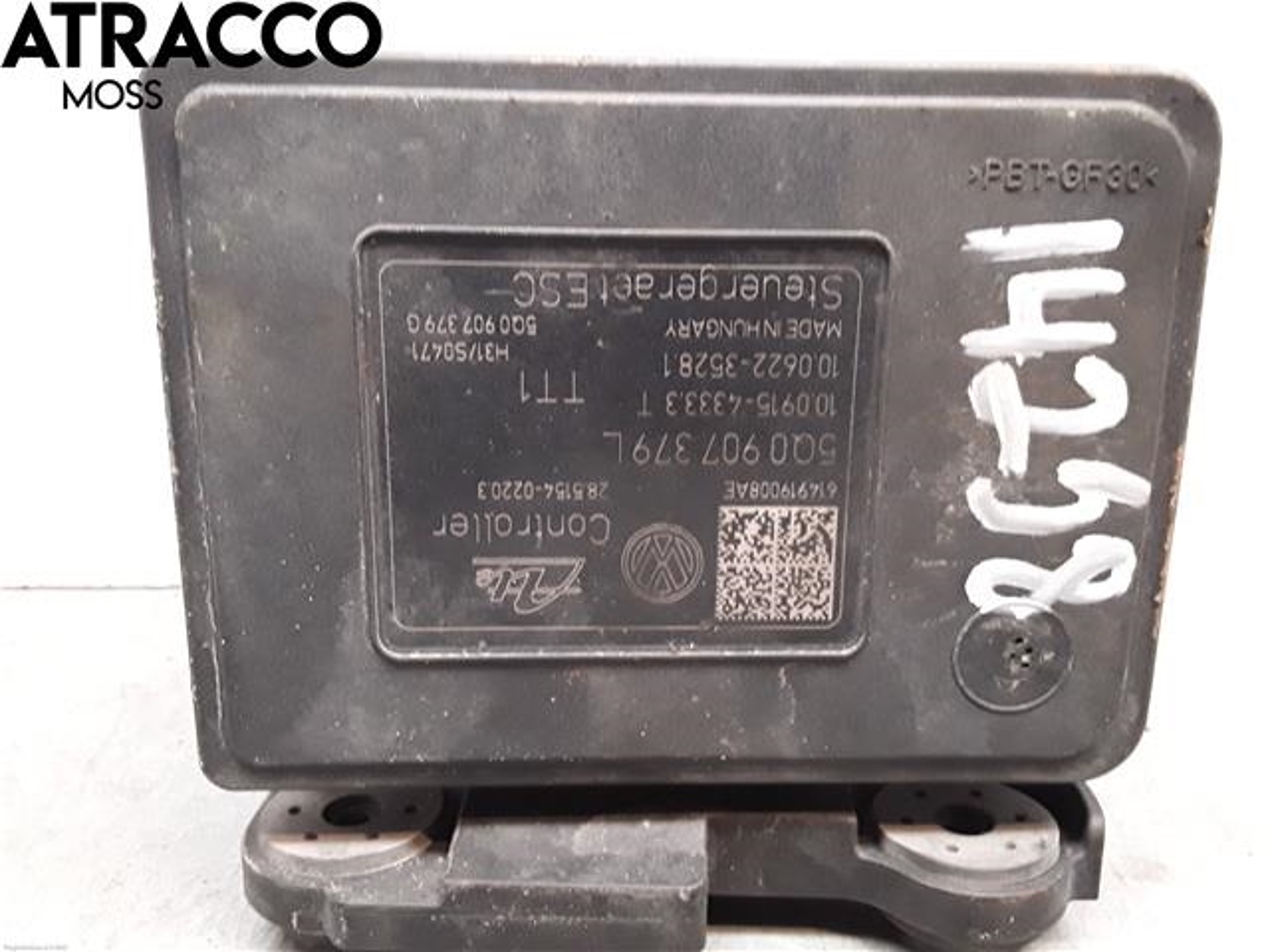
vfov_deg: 49.7
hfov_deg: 63.4
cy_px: 476
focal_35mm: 28
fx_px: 1027
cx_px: 635
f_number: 1.9
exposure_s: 1/50
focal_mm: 2.91
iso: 200
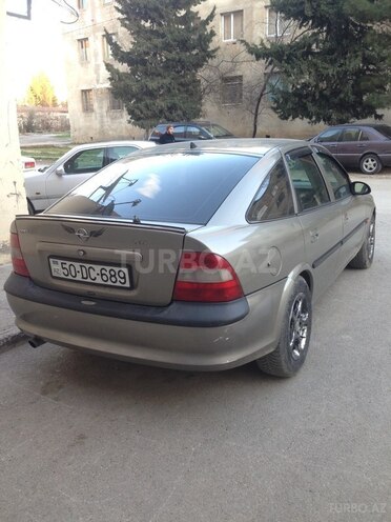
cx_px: 196
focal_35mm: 33
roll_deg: -0.9
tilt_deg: -12.2
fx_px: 497
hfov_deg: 42.9
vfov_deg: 55.4
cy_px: 261
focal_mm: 4.12
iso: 50
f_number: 2.4
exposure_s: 1/40
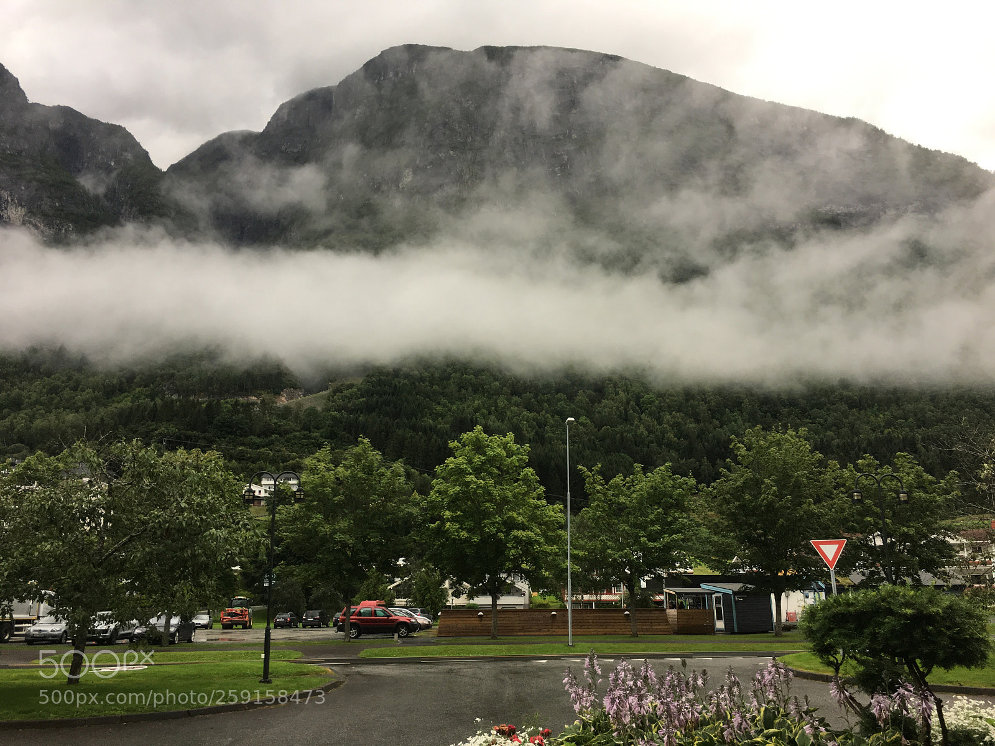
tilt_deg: +15.3
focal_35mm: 29
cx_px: 498
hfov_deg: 61.7
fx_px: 834
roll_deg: +0.0
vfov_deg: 48.2
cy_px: 373
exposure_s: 1/100
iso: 40
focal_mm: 4.15
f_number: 2.2
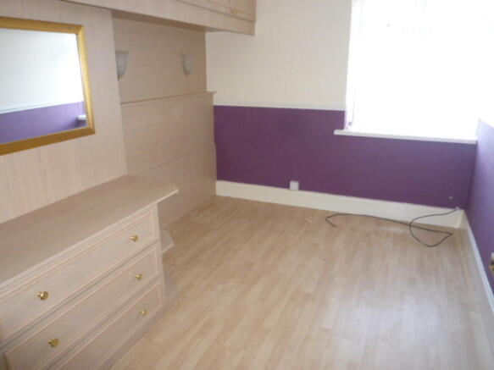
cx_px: 247
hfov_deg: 69.4
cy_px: 185
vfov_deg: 54.9
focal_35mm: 25
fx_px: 357
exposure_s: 1/30
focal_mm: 4.5
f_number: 2.8
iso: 250
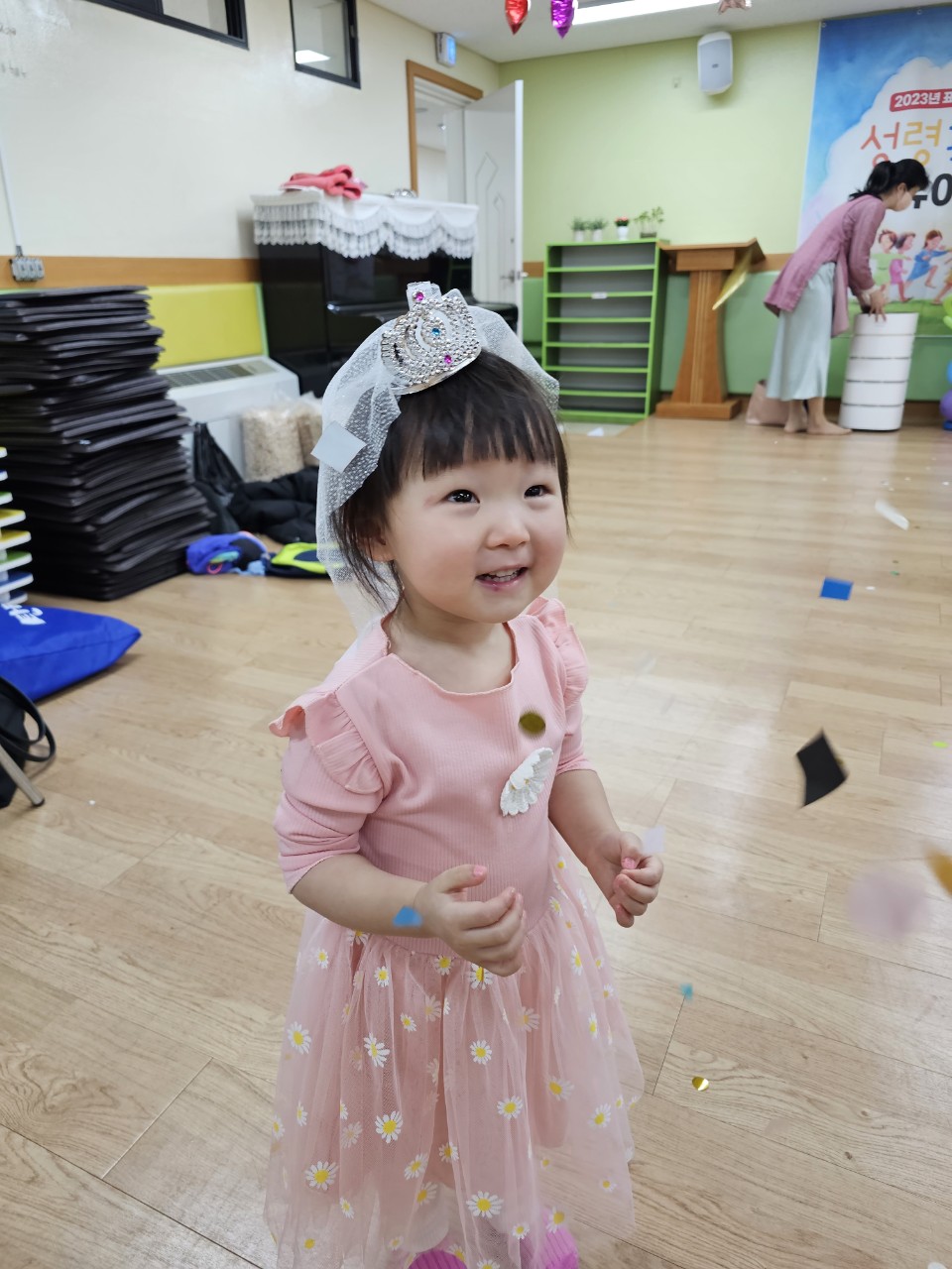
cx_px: 476
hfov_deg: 58.9
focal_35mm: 23
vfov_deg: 73.9
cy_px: 634
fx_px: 843
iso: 160
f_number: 1.7
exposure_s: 1/120
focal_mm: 6.3
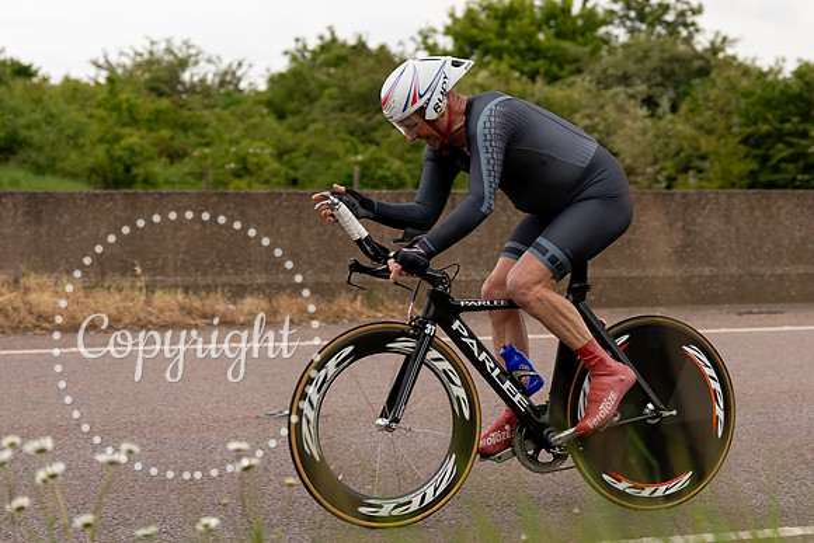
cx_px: 570
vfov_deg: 13.4
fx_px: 2304
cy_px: 165
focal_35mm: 102
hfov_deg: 19.9
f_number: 3.5
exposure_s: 1/1000
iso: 250
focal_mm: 70
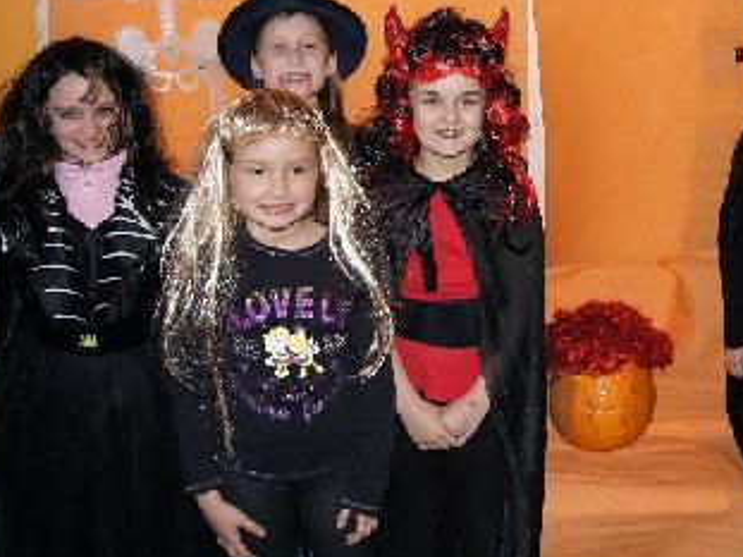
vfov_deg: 28.3
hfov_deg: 36.9
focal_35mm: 51
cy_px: 180
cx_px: 528
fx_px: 1094
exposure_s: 1/60
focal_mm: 22
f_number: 4
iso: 400
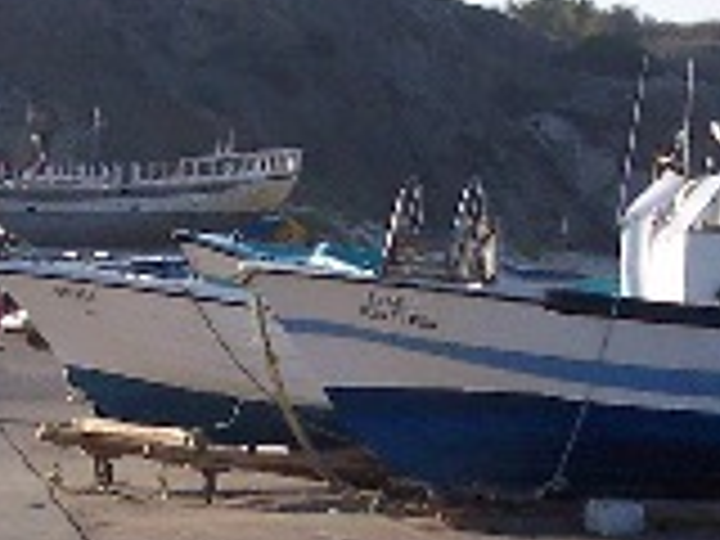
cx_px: 392
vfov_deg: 7.8
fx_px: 3952
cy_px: 270
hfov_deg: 10.4
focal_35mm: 190
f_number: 4.8
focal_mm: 8
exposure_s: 1/700
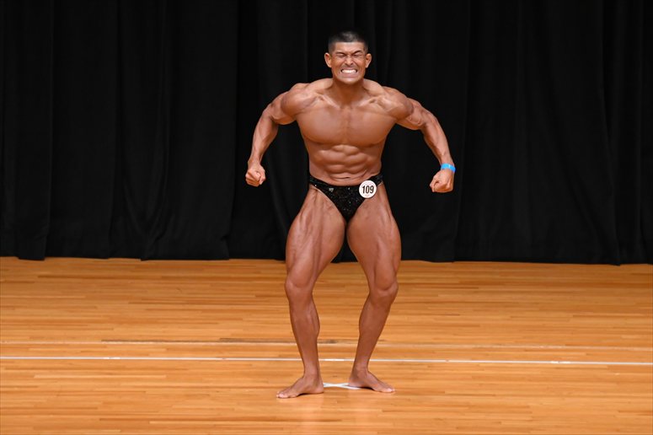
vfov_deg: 4.8
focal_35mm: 285
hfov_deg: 7.2
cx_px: 326
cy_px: 218
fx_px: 5167
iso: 3200
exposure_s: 1/400
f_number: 5.6
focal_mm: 190
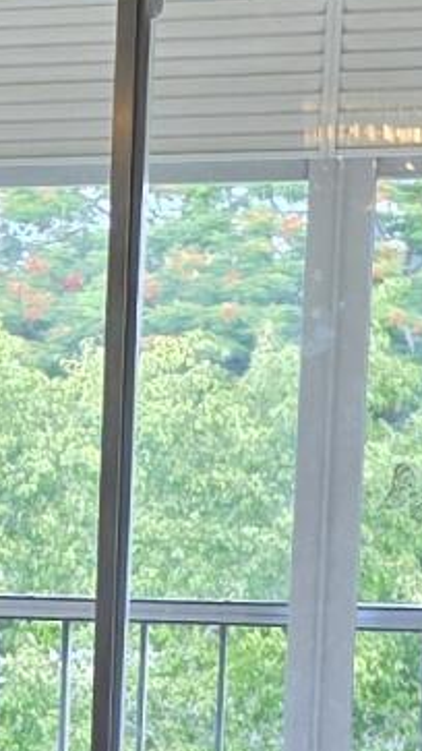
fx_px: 4121
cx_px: -1316
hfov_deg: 5.2
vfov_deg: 10.3
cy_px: 776
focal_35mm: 207
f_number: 1.7
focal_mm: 6.3
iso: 40
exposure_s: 1/120
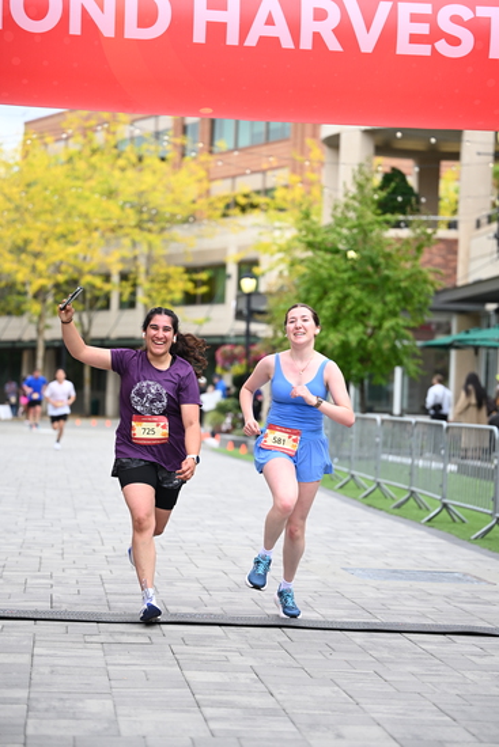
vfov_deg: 22.1
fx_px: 1911
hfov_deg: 14.9
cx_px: 250
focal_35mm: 92
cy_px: 374
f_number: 2.8
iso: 640
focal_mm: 92
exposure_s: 1/2000
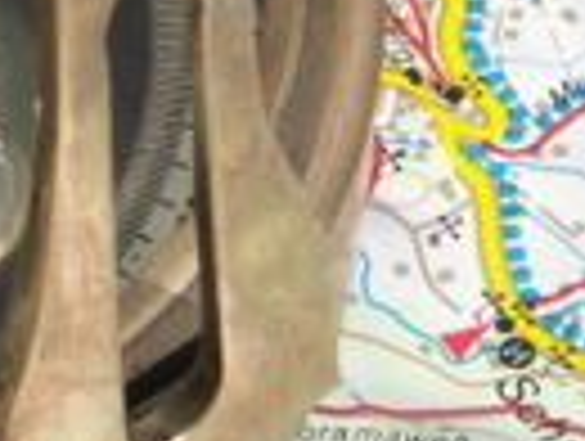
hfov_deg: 2.1
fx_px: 15695
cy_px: -450
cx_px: -598
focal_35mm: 927
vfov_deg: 1.6
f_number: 7.1
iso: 100
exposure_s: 1/800
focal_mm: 38.21
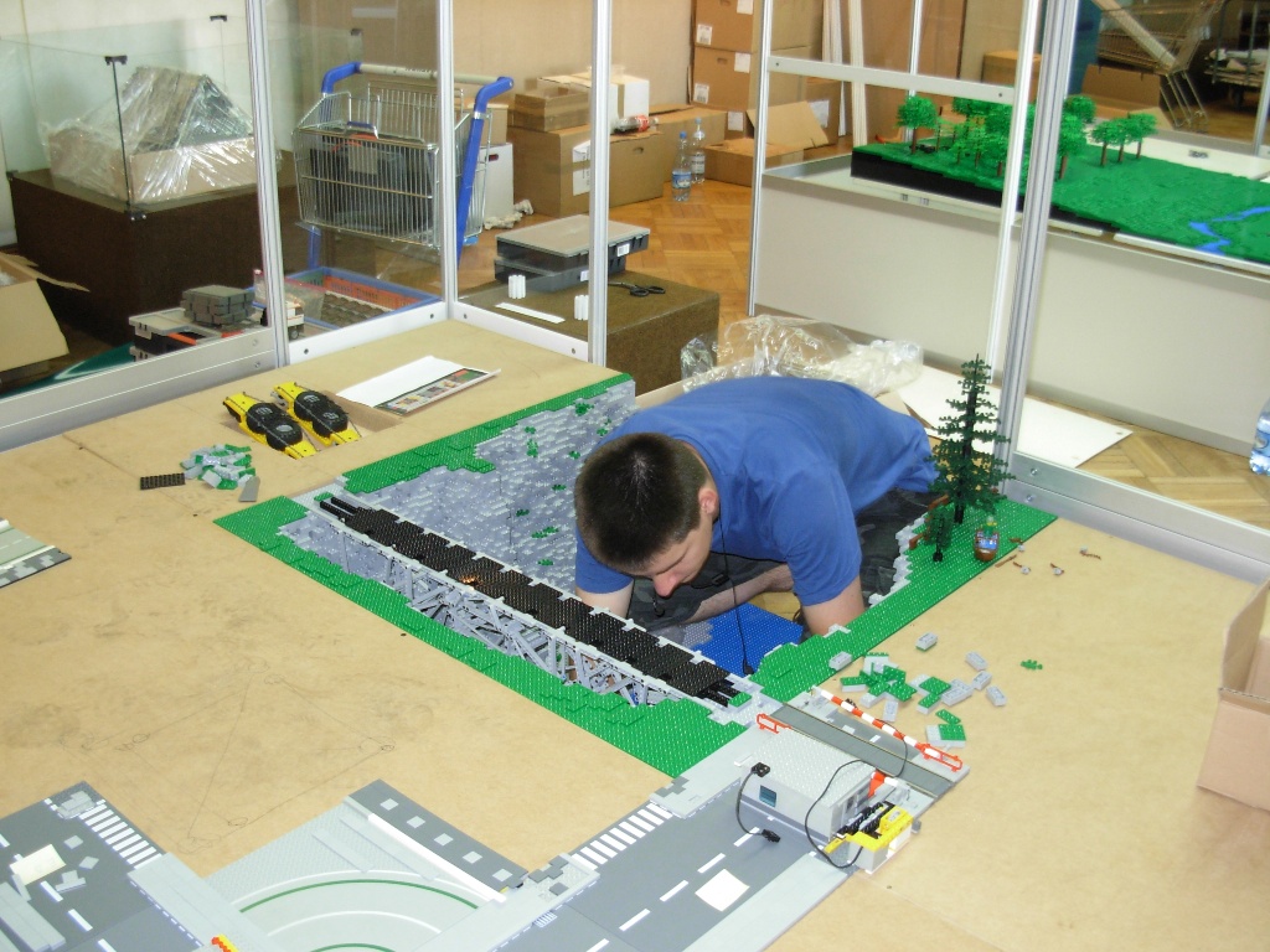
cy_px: 476
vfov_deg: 37.7
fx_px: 1394
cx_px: 635
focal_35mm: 38
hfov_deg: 49.0
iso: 200
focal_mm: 6.3
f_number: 2.9
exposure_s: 1/21.9
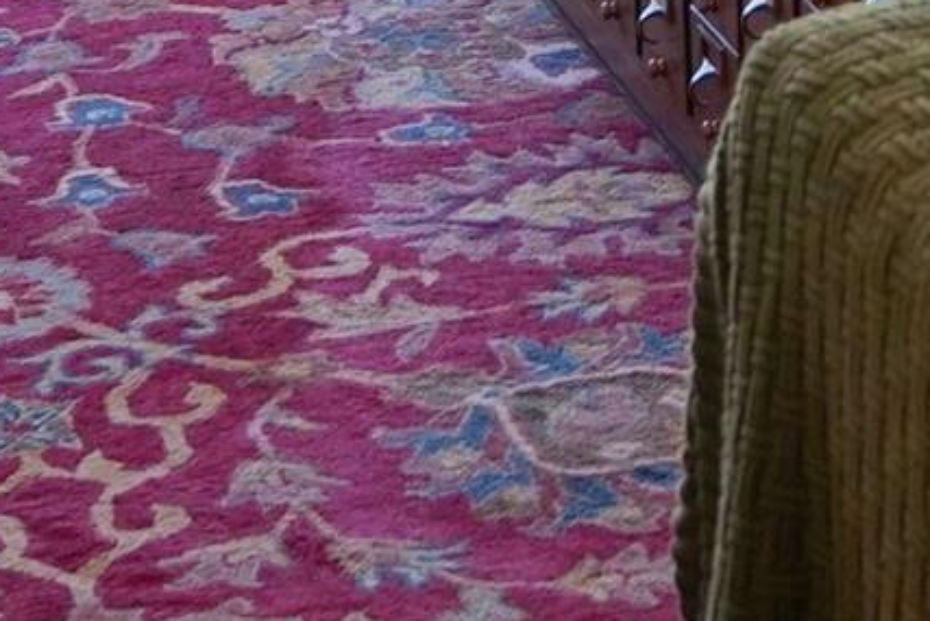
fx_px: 4832
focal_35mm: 187
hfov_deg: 10.5
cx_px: 1505
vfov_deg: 6.7
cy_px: -1216
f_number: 4
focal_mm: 26
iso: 200
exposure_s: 1/60
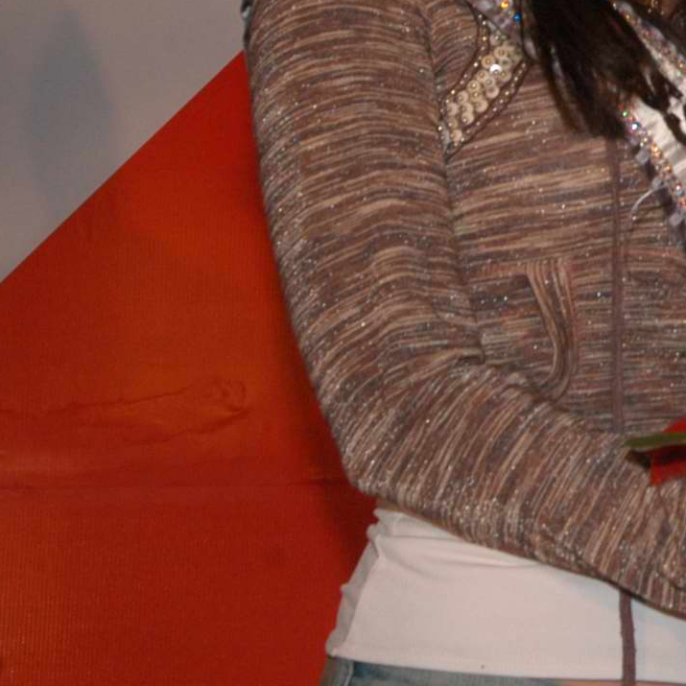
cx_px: 1184
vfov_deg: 11.6
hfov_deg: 11.0
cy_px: 49
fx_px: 3363
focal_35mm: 150
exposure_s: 1/125
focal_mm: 28
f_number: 6.3
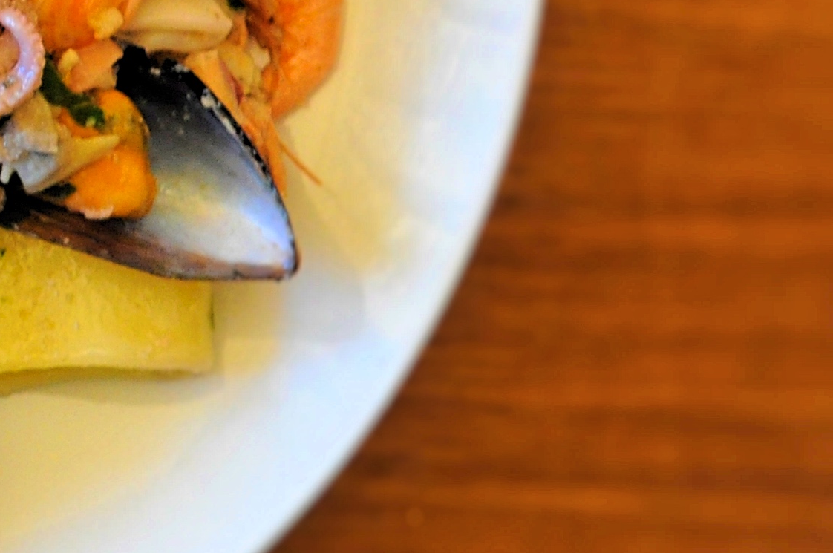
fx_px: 3443
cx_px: -365
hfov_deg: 13.1
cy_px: -103
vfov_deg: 9.1
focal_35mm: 149
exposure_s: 1/30
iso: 1000
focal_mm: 26
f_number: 4.2
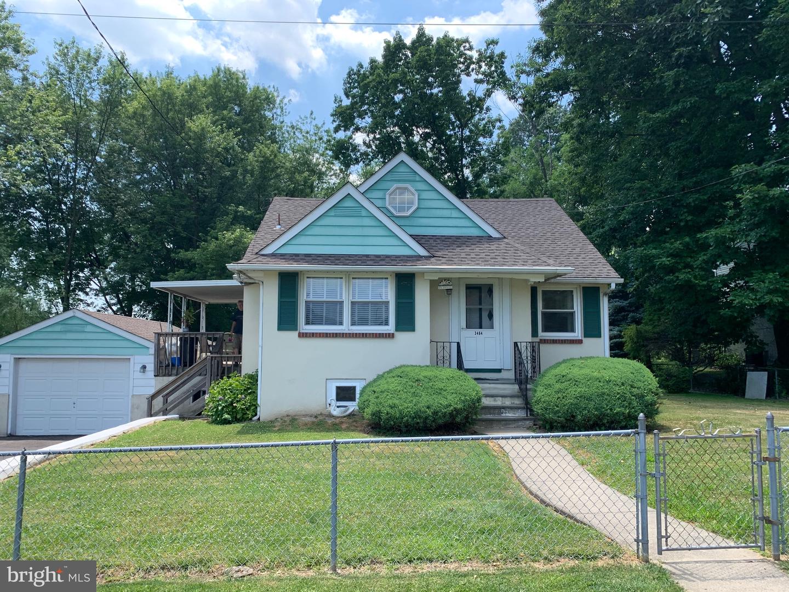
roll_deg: +0.0
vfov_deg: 53.1
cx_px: 394
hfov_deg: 67.3
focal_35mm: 26
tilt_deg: +2.7
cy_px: 296
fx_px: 593
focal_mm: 4.25
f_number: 1.8
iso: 25
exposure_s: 1/673
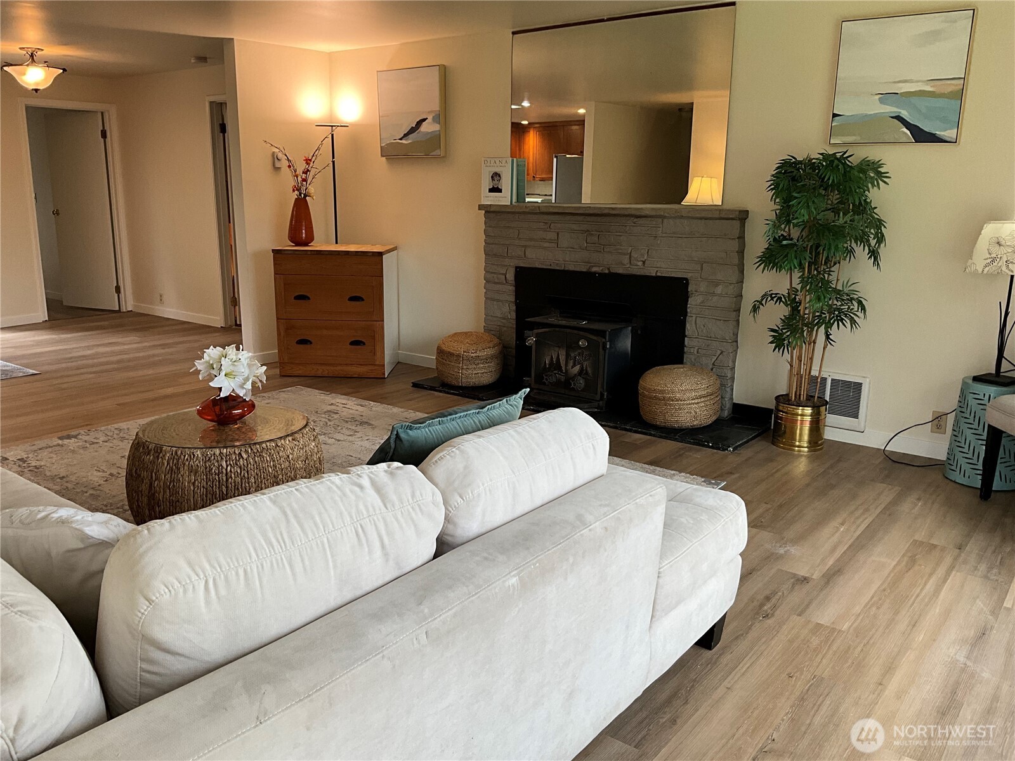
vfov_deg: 48.2
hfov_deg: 61.7
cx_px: 508
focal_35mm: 29
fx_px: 850
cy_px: 380
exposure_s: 1/120
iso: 64
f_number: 1.8
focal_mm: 3
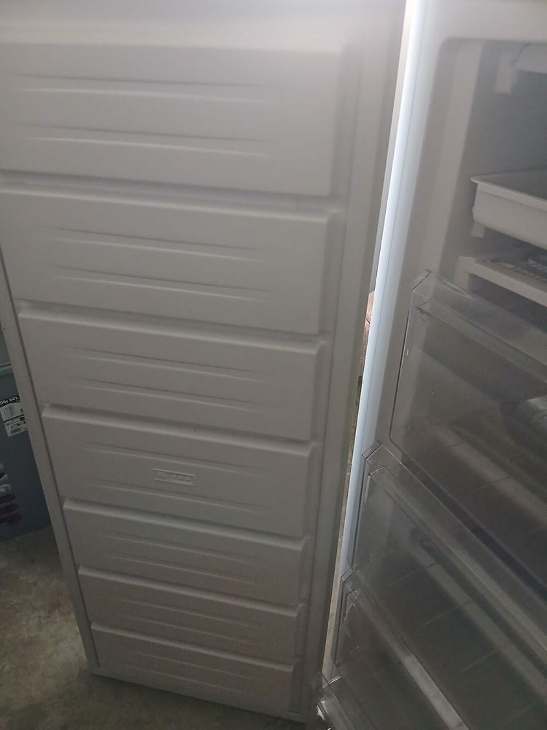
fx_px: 548
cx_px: 274
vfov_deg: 67.3
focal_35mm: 26
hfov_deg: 53.1
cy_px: 365
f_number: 1.8
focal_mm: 3.98
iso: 500
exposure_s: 1/20
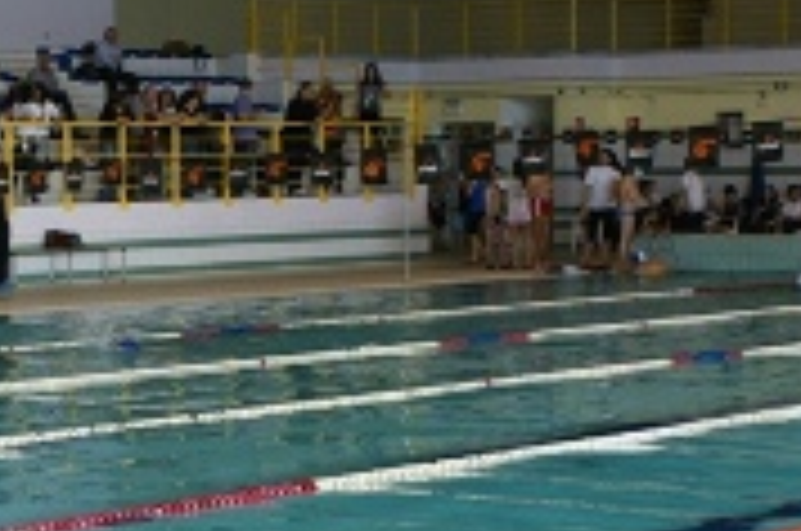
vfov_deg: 12.9
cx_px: 50
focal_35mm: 106
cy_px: 338
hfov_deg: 18.9
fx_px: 2354
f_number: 5.6
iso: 640
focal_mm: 28
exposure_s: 1/80
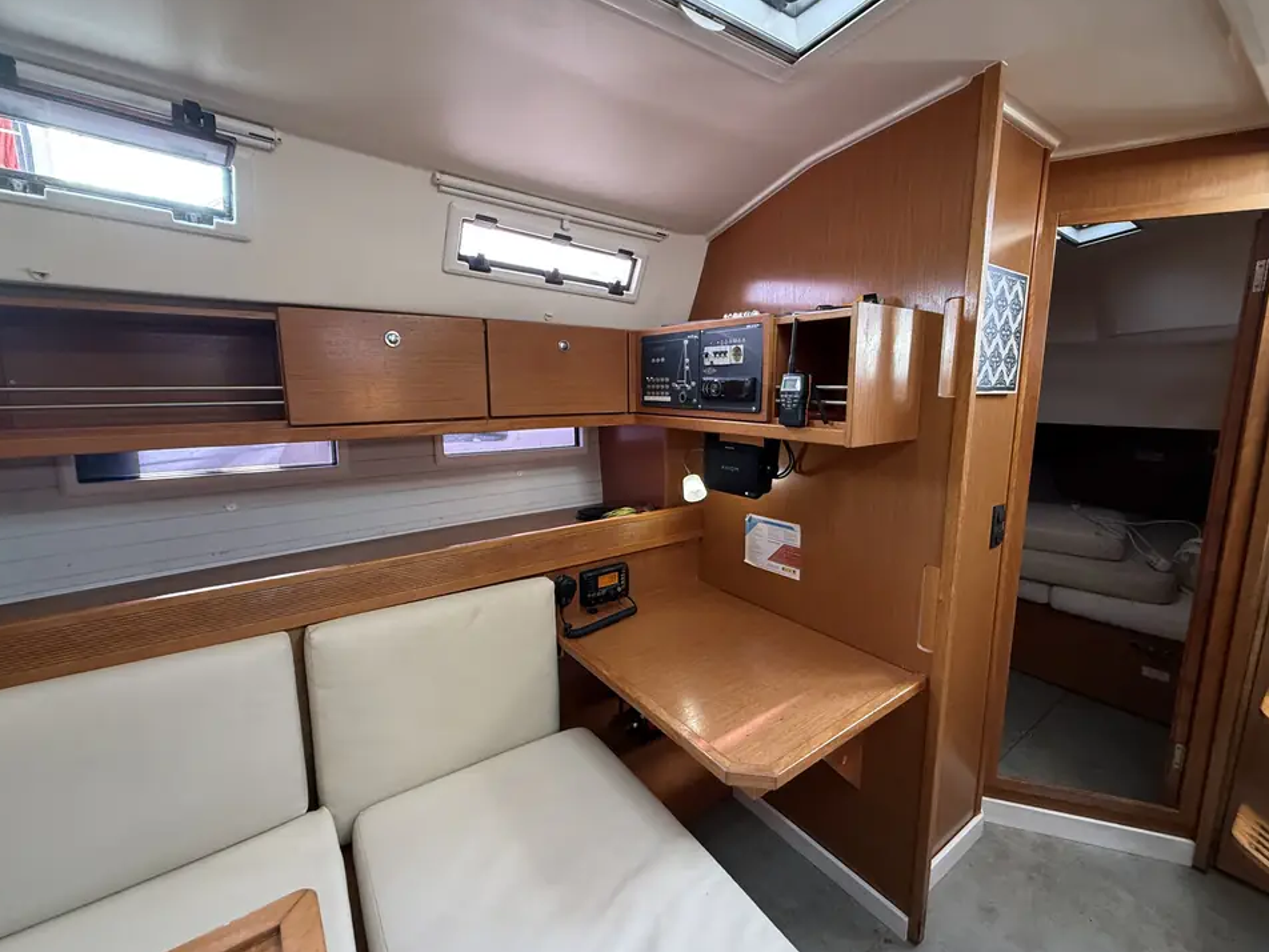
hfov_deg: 98.2
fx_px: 550
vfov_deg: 81.7
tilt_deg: -9.4
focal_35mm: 15
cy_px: 471
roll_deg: +0.2
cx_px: 648
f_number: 2.2
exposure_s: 1/99
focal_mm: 2.22
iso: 320
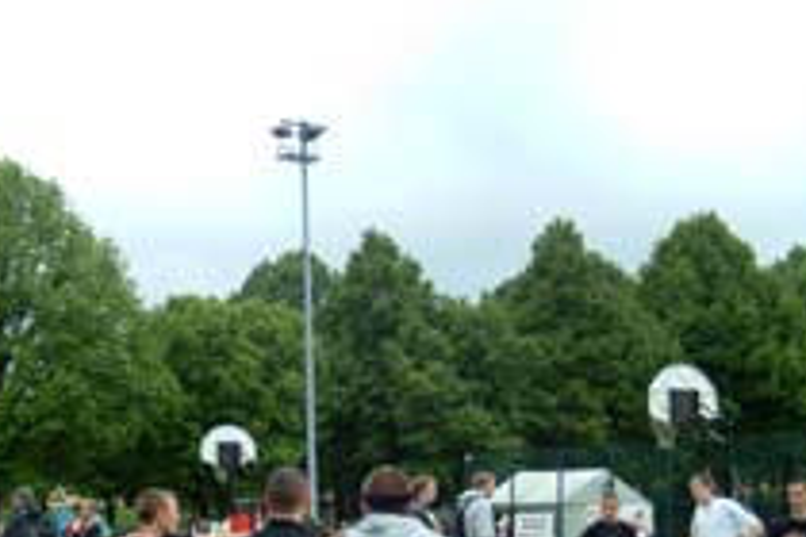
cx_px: 376
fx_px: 1367
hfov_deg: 32.8
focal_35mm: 61
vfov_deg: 21.6
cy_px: 506
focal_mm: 19
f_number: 3.5
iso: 400
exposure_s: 1/2000
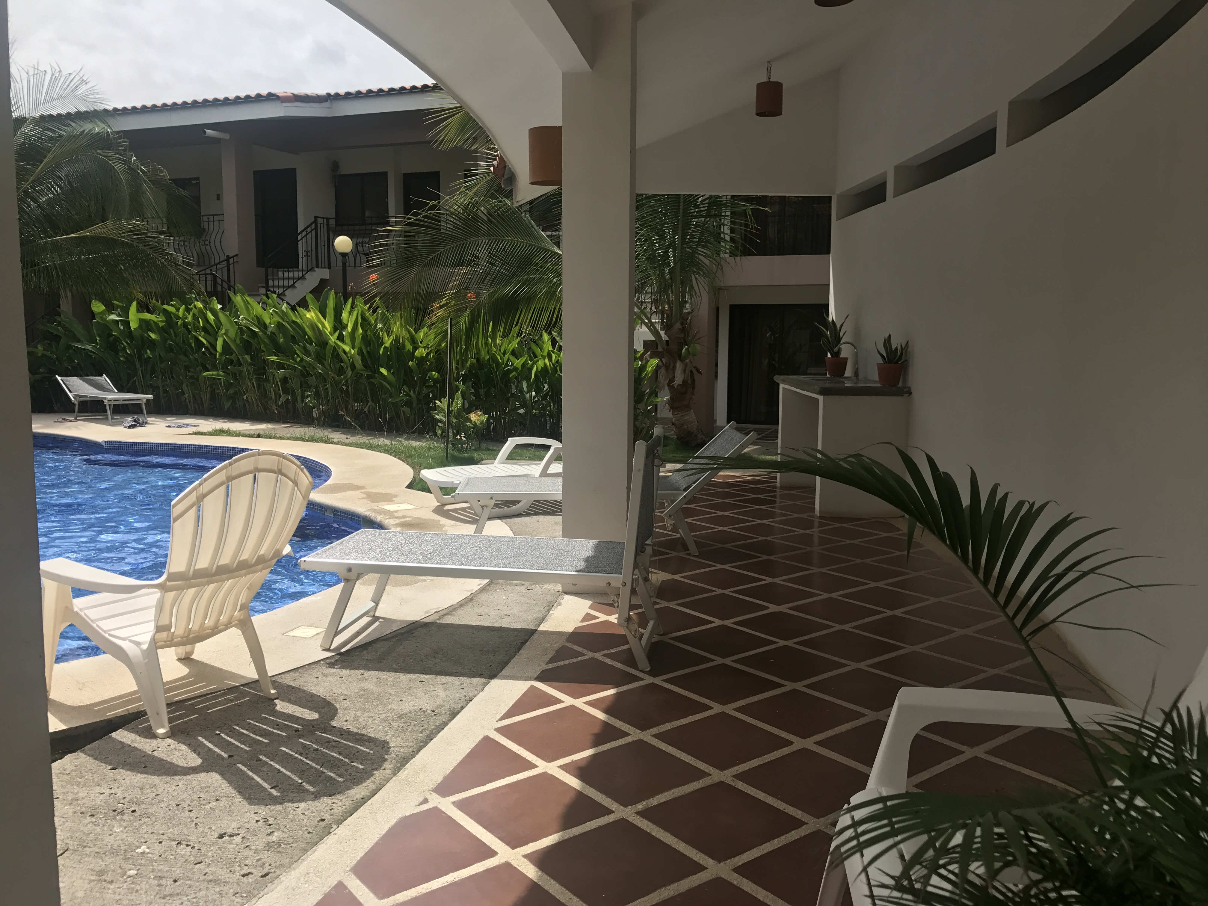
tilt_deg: -6.2
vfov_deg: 49.7
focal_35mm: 28
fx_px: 977
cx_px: 604
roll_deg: -0.5
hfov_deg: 63.4
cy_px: 453
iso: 20
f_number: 1.8
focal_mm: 3.99
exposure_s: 1/1842
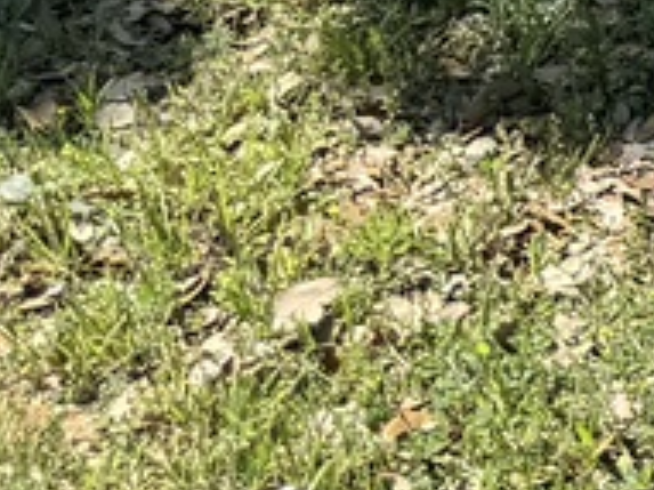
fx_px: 3417
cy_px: -1107
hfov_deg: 8.8
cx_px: 2003
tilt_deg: -11.0
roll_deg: -2.6
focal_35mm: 181
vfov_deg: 7.1
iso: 80
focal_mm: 6.86
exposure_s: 1/1339
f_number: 1.78
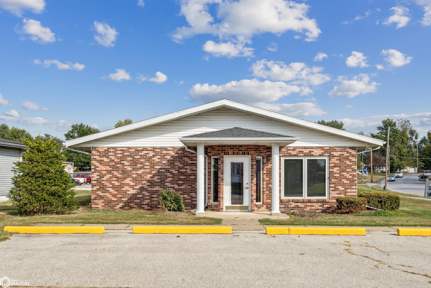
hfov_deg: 49.6
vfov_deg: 34.2
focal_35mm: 39
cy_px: 144
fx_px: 467
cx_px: 216
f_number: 9
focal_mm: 26
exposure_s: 1/800
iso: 400
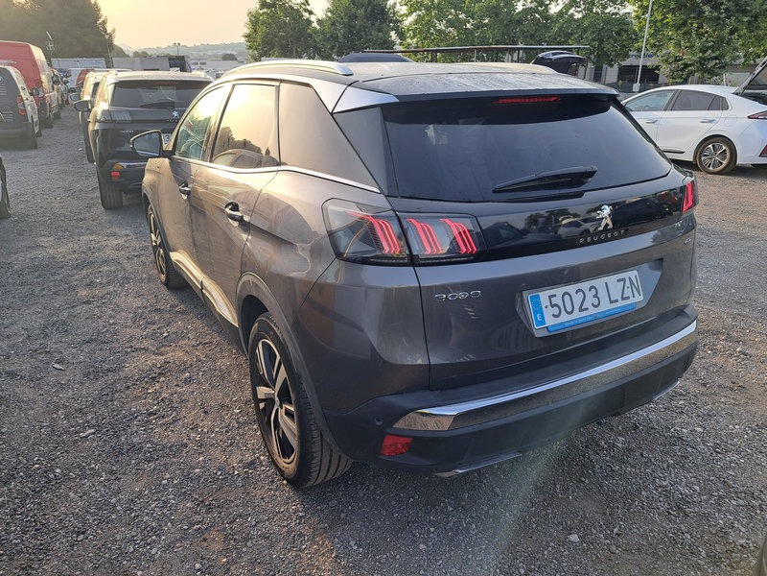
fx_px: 532
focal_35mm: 24
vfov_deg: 56.8
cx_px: 384
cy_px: 288
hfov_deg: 71.6
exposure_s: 1/216
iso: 50
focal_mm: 5.23
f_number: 1.8
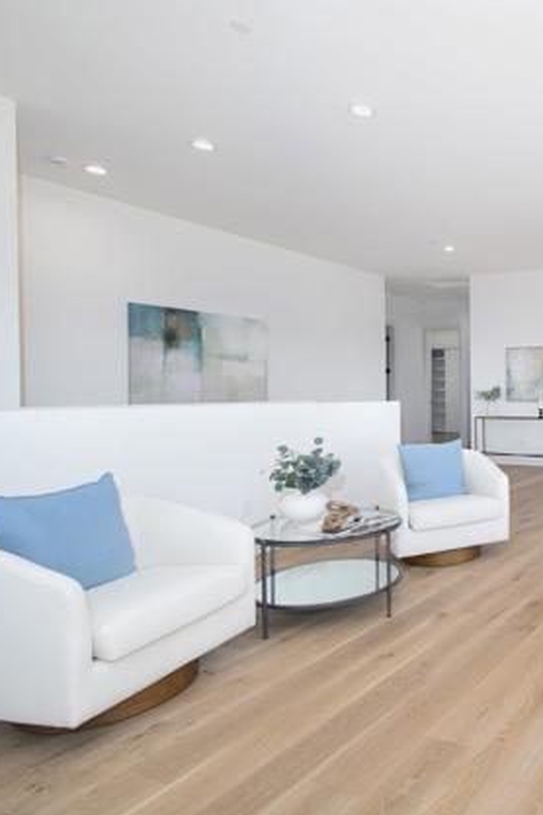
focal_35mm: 23
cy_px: 402
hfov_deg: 43.0
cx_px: 598
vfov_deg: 76.1
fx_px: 520
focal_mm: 15
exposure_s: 1/160
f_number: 7.1
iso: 320
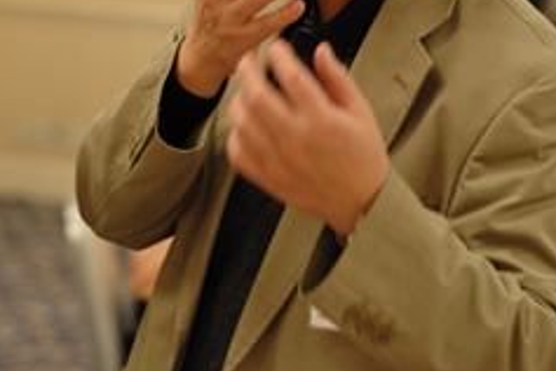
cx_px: 129
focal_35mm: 135
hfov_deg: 15.1
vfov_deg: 10.0
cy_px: -59
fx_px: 2085
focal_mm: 50
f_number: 2.8
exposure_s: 1/100
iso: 1100
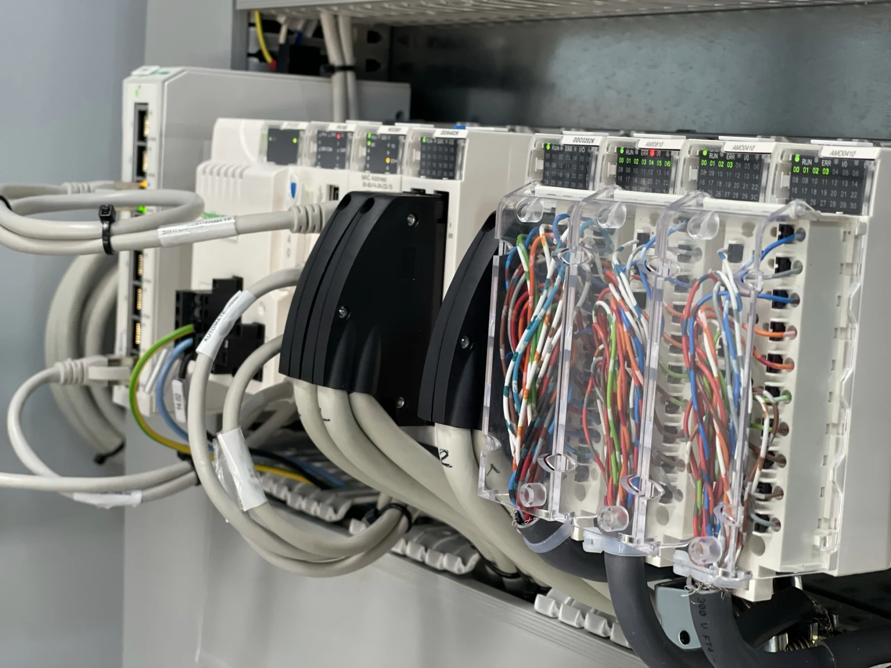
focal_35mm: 64
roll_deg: -3.8
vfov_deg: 22.9
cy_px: 334
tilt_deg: -6.0
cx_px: 446
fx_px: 1647
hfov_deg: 30.3
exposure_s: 1/100
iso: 200
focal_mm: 7.5
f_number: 2.2
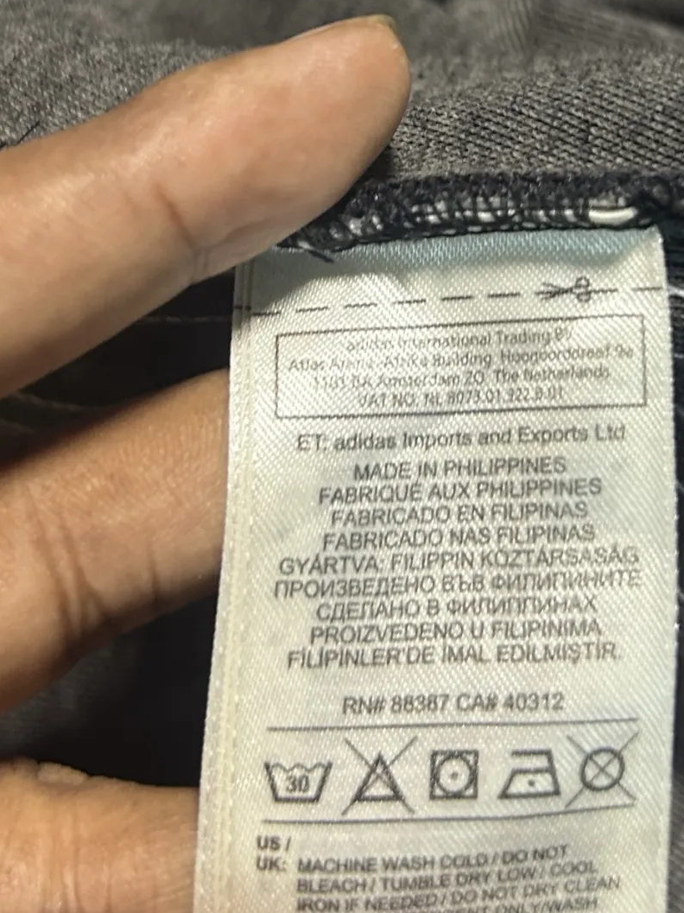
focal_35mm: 63
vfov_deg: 29.6
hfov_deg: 23.2
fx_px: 1661
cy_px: 106
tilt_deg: -73.8
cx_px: 428
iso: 200
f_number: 1.5
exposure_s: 1/50
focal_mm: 5.7
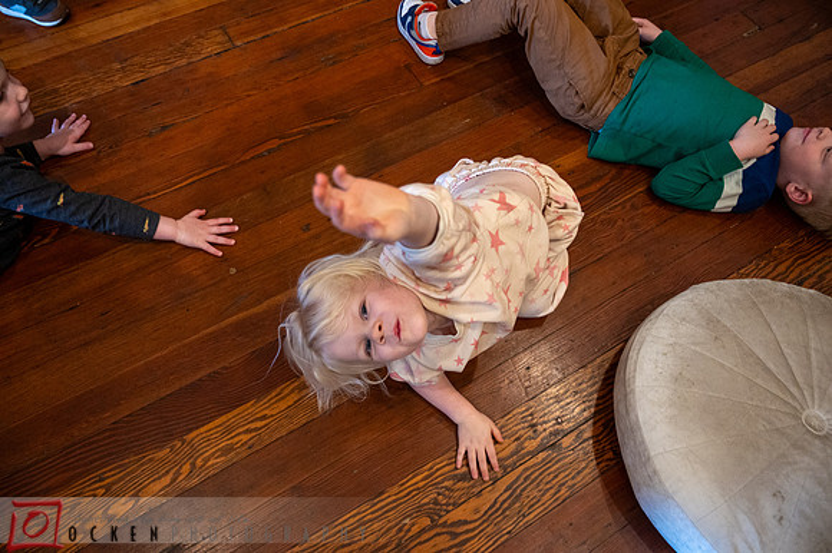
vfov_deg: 49.5
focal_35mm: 26
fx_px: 601
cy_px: 276
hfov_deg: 69.4
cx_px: 416
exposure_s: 1/125
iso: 3200
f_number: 4
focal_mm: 26
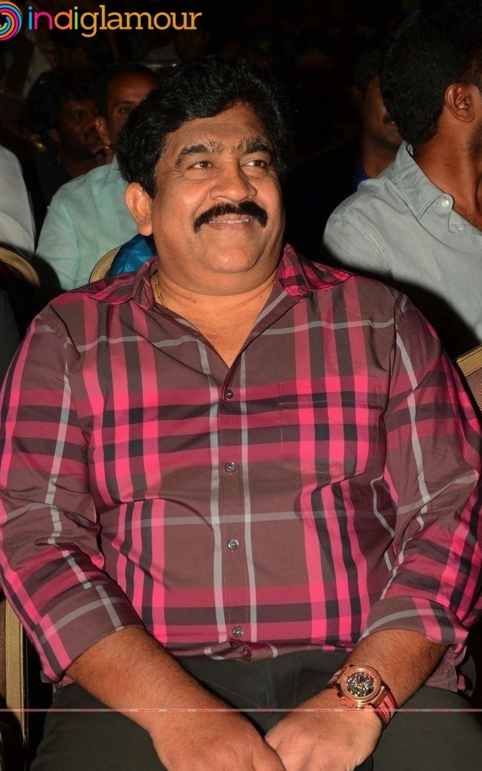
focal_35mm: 77
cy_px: 386
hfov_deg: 16.9
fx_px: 1619
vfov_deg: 26.8
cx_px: 236
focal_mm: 50
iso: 160
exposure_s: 1/160
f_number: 9
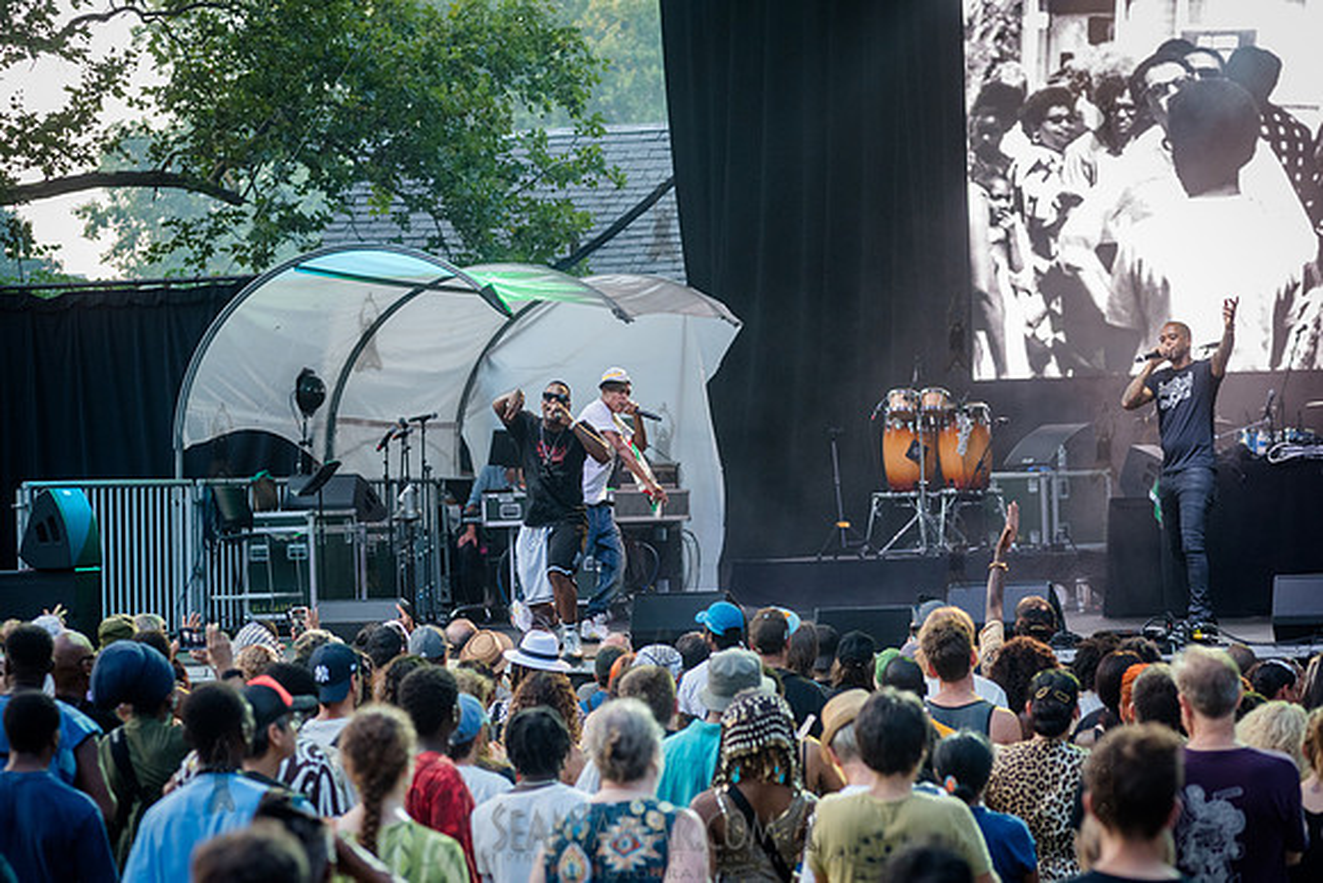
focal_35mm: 120
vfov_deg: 11.4
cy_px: 442
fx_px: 4411
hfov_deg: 17.1
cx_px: 662
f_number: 4
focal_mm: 120
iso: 2000
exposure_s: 1/400
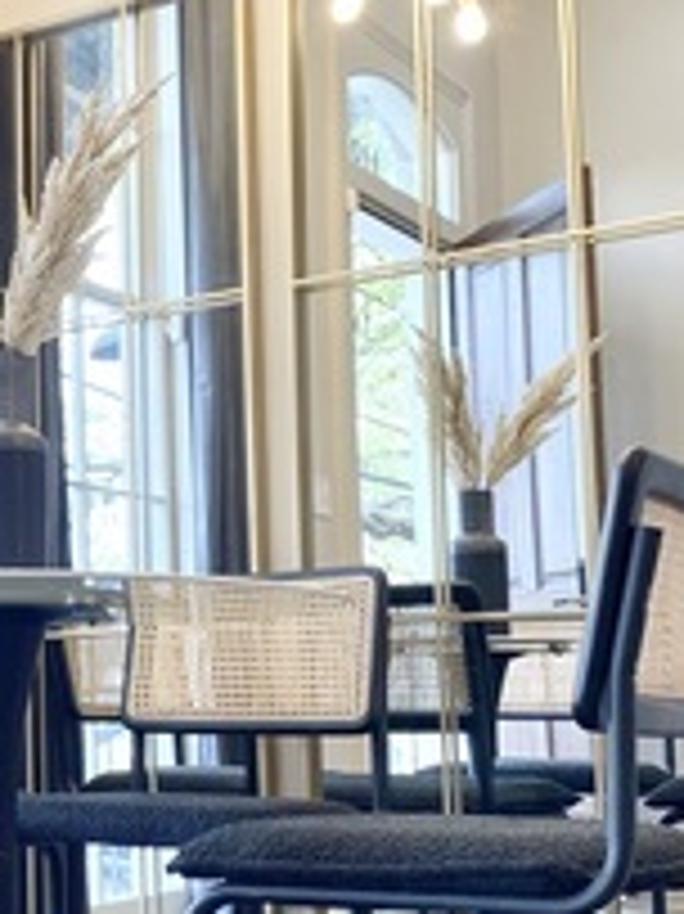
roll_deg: +1.7
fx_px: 1688
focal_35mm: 64
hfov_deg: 22.2
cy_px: 513
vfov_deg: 30.3
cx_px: 25
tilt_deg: +5.4
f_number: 1.8
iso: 64
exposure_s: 1/120
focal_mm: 4.25
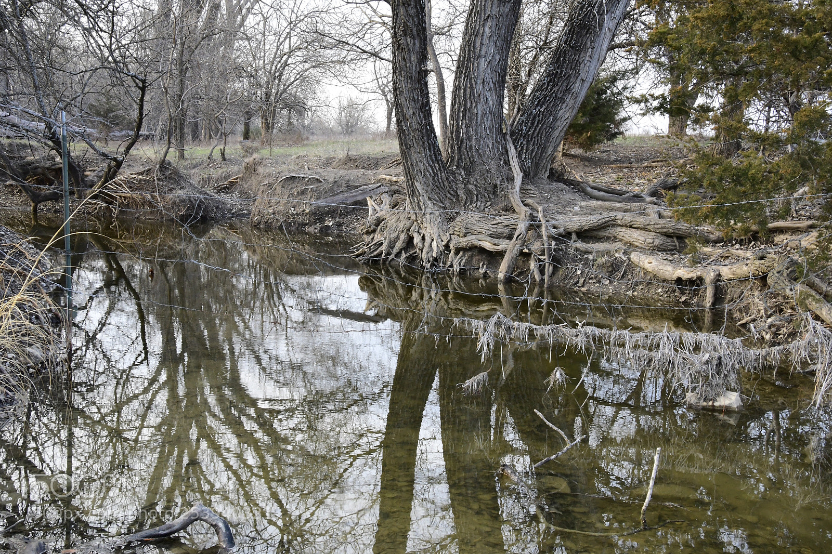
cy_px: 277
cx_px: 416
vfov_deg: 33.0
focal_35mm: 40
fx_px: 936
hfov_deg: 47.9
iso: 1250
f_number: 20
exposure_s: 1/25
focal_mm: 27
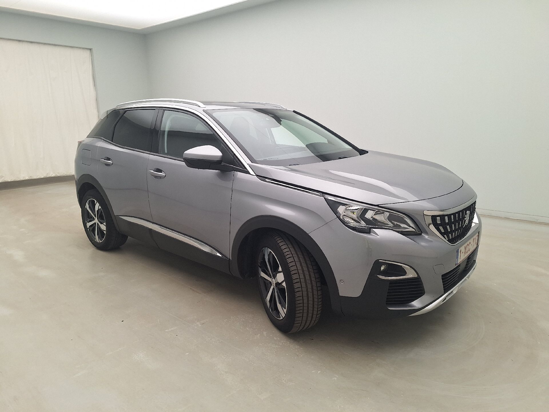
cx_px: 274
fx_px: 365
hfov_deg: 73.9
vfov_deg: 58.9
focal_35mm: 23
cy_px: 206
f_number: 1.8
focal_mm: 5.54
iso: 40
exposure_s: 1/100
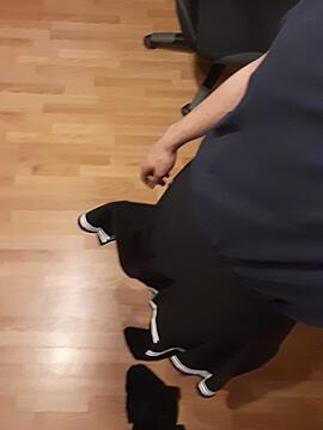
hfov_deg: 45.4
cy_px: 215
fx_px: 386
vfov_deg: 58.4
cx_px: 162
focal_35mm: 31
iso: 500
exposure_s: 1/8
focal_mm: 2.61
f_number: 2
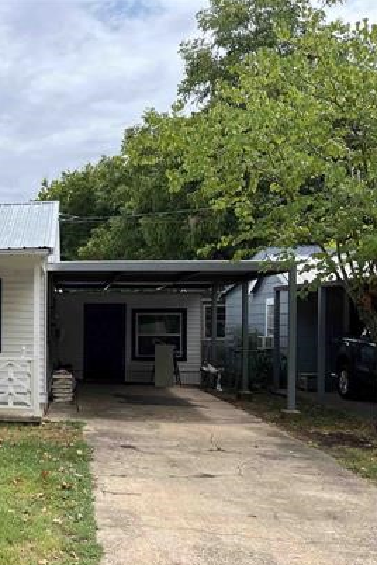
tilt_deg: -0.8
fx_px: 675
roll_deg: +0.5
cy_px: 336
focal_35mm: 43
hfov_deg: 27.6
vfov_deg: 45.2
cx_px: -70
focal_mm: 5.1
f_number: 1.6
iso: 50
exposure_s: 1/2571
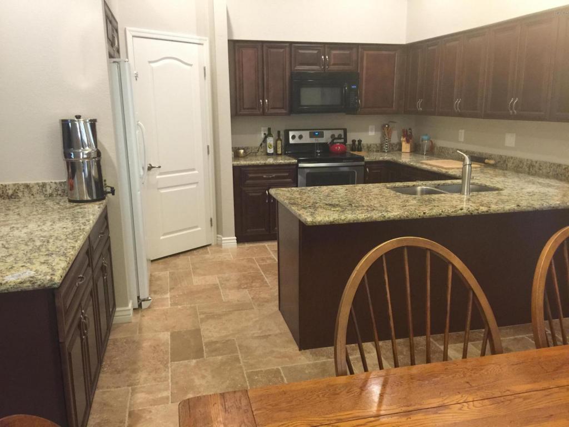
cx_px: 284
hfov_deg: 61.7
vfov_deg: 48.2
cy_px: 214
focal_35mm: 29
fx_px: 477
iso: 100
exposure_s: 1/15
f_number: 2.2
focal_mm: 4.15
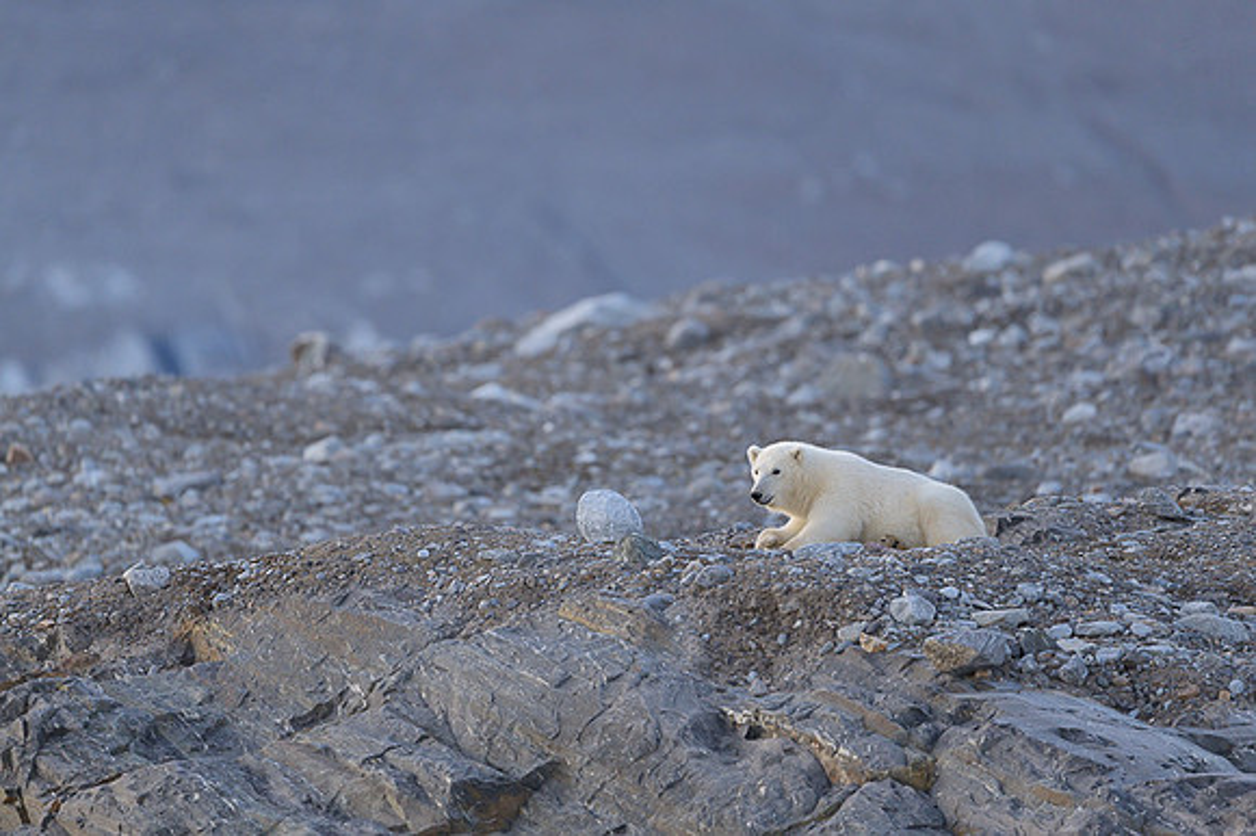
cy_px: 418
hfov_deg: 4.1
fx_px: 17434
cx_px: 628
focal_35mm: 500
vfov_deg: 2.7
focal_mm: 500
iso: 2000
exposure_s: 1/1600
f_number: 4
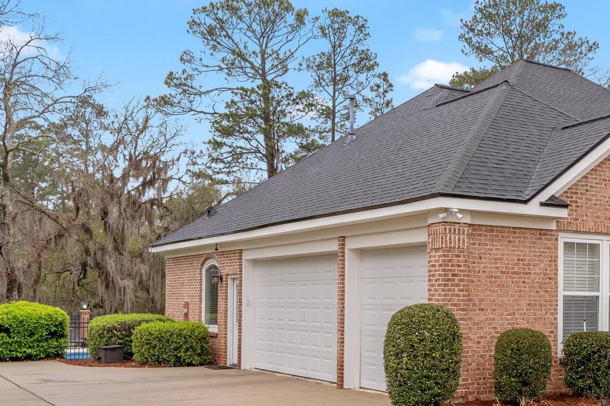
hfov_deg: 37.0
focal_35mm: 51
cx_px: 522
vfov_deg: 26.1
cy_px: 314
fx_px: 864
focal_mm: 28
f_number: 9
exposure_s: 1/50
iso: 100
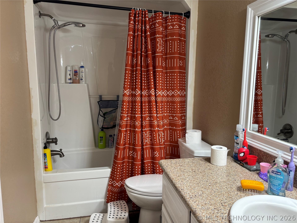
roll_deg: -1.1
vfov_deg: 53.1
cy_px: 112
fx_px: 223
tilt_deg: -8.5
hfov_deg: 67.3
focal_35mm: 26
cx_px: 148
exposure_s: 1/60
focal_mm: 5.96
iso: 80
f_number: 1.6
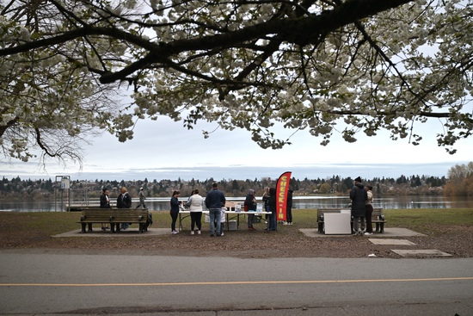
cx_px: 236
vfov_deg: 36.0
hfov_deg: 51.9
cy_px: 158
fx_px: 486
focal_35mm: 37
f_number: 4
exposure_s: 1/60
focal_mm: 37
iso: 800
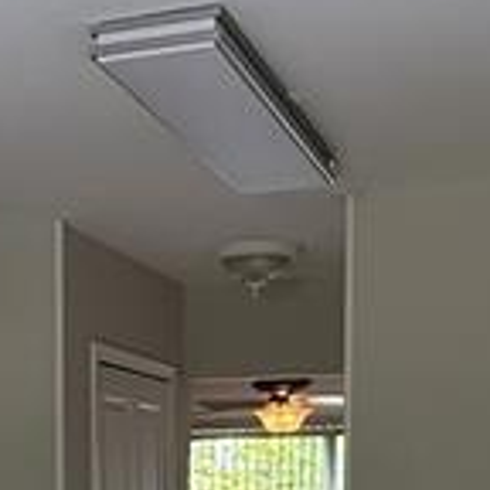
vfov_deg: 18.4
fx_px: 1409
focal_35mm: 88
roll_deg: +0.8
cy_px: 633
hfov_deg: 19.0
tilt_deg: -4.8
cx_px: -31
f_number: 2.2
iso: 200
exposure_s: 1/120
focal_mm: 2.22
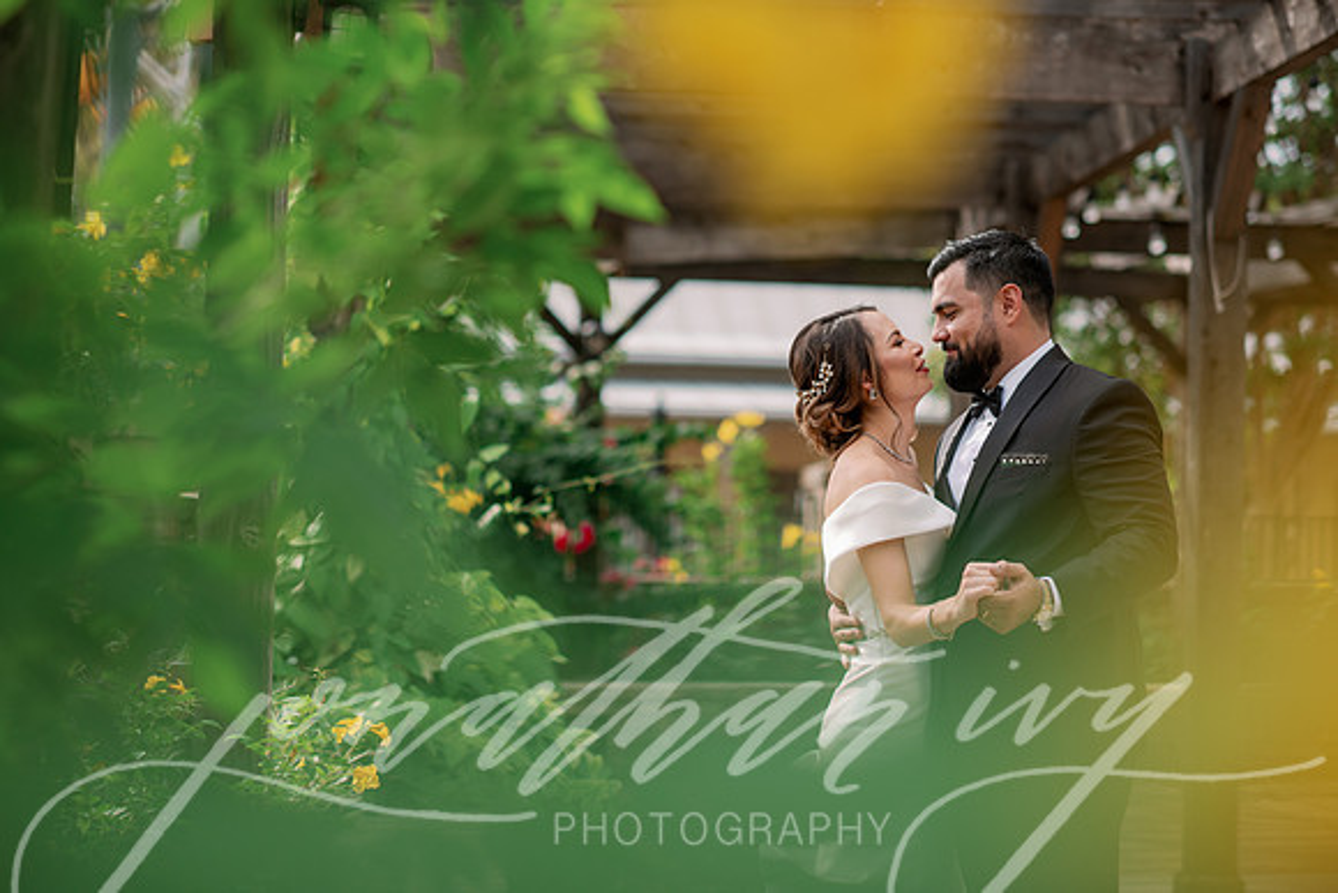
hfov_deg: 23.9
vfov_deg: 16.1
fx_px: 3160
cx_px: 669
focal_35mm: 85
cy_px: 446
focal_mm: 85
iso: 160
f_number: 2.5
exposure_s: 1/2500
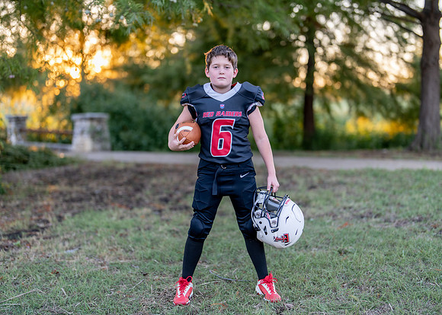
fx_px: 713
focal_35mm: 57
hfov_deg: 34.4
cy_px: 152
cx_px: 225
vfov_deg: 24.9
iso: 100
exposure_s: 1/320
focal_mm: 50
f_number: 1.2
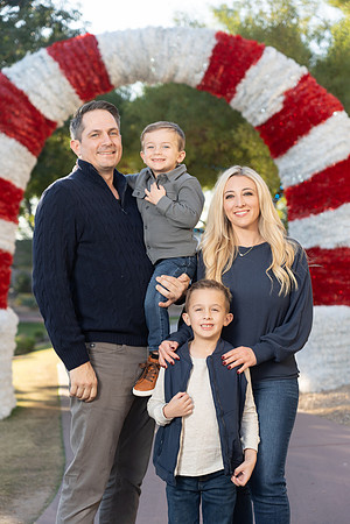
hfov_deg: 20.3
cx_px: 175
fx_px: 977
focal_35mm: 67
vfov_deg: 30.1
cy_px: 262
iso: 160
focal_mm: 67
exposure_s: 1/200
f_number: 4
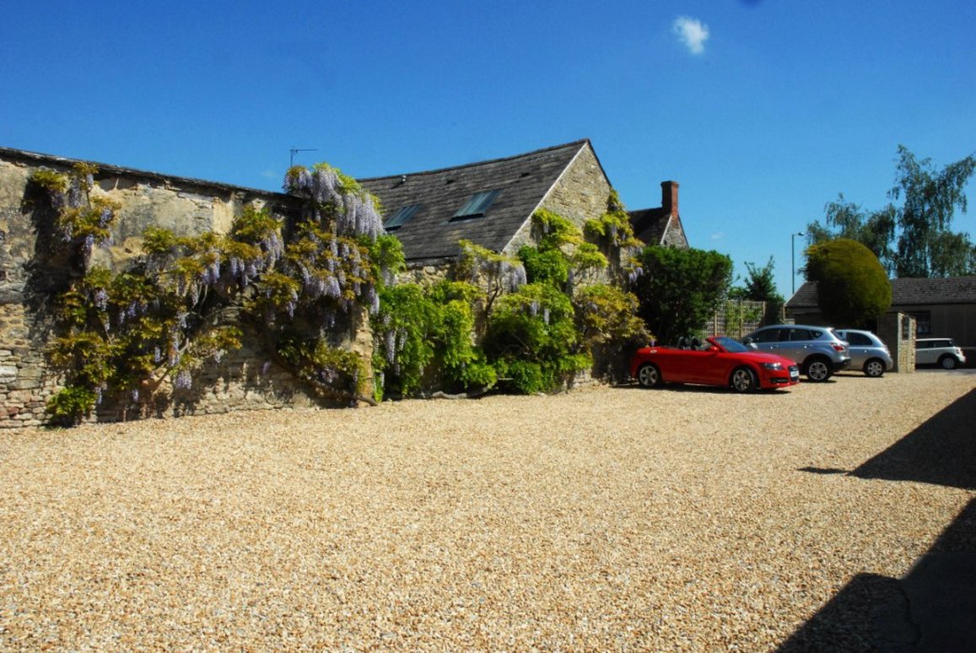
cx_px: 488
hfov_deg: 67.3
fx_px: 733
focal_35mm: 27
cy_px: 326
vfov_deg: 48.0
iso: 500
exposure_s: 1/200
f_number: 22
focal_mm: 18
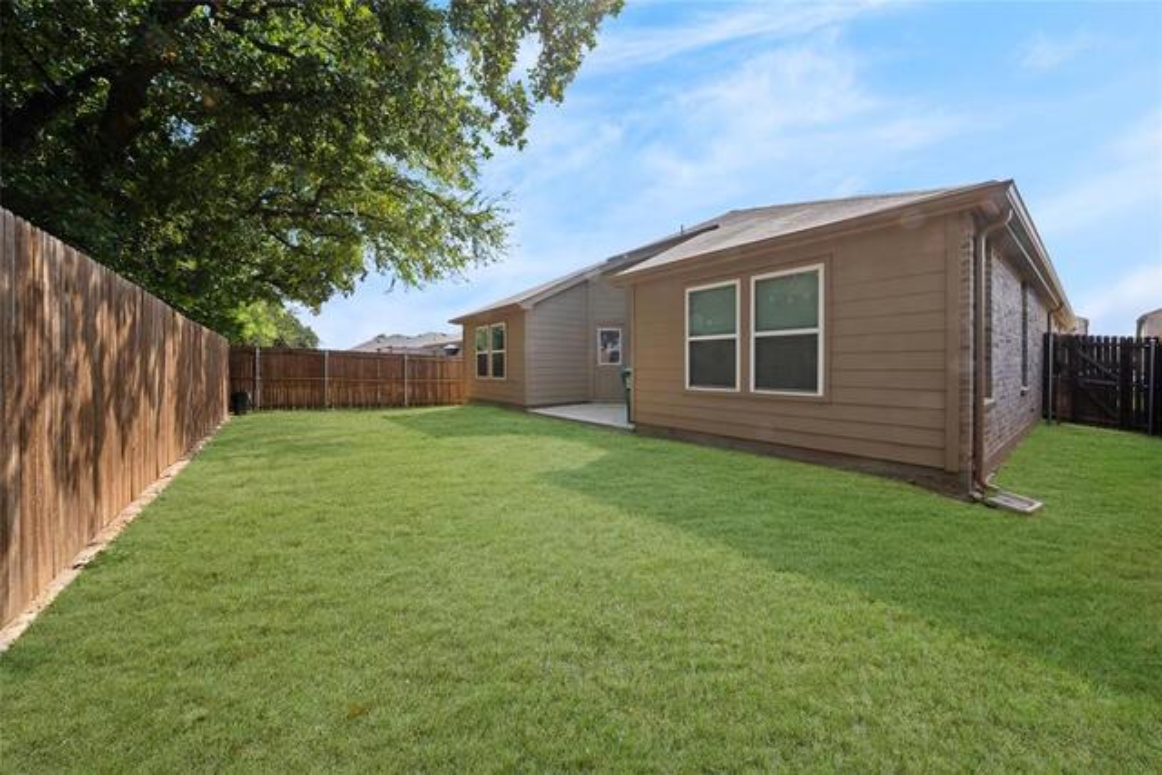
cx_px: 581
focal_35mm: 12
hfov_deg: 112.6
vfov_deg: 90.0
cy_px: 388
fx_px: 387
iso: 200
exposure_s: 1/100
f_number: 13
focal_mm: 12
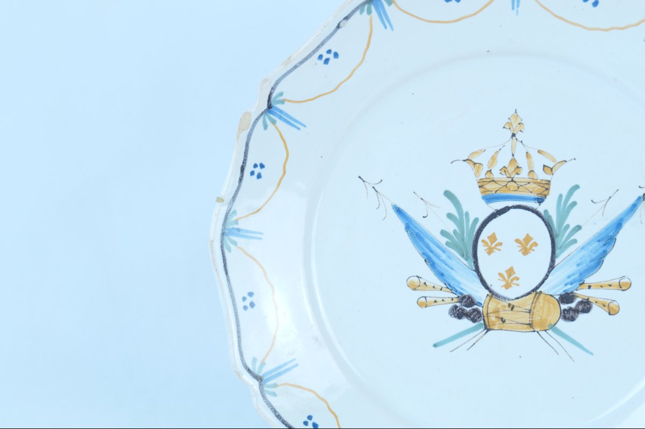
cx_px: 322
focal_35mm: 82
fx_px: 1477
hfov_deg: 24.6
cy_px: 214
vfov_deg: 16.5
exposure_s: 1/8
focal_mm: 55
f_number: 9
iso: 200
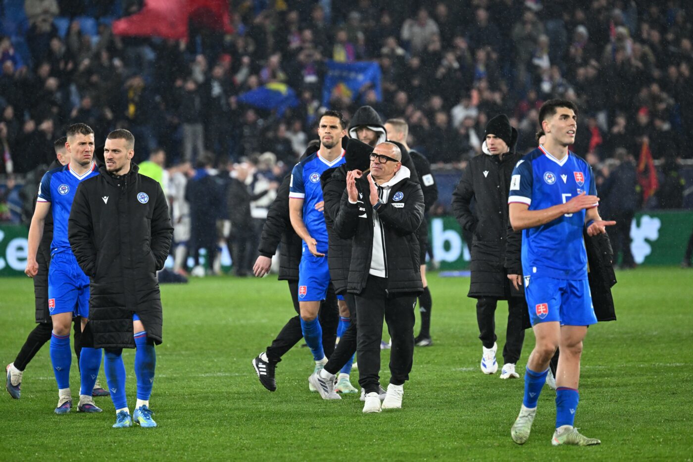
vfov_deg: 3.4
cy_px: 231
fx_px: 7699
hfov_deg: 5.2
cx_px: 346
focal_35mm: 400
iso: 4000
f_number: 6.3
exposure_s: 1/640
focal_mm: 400
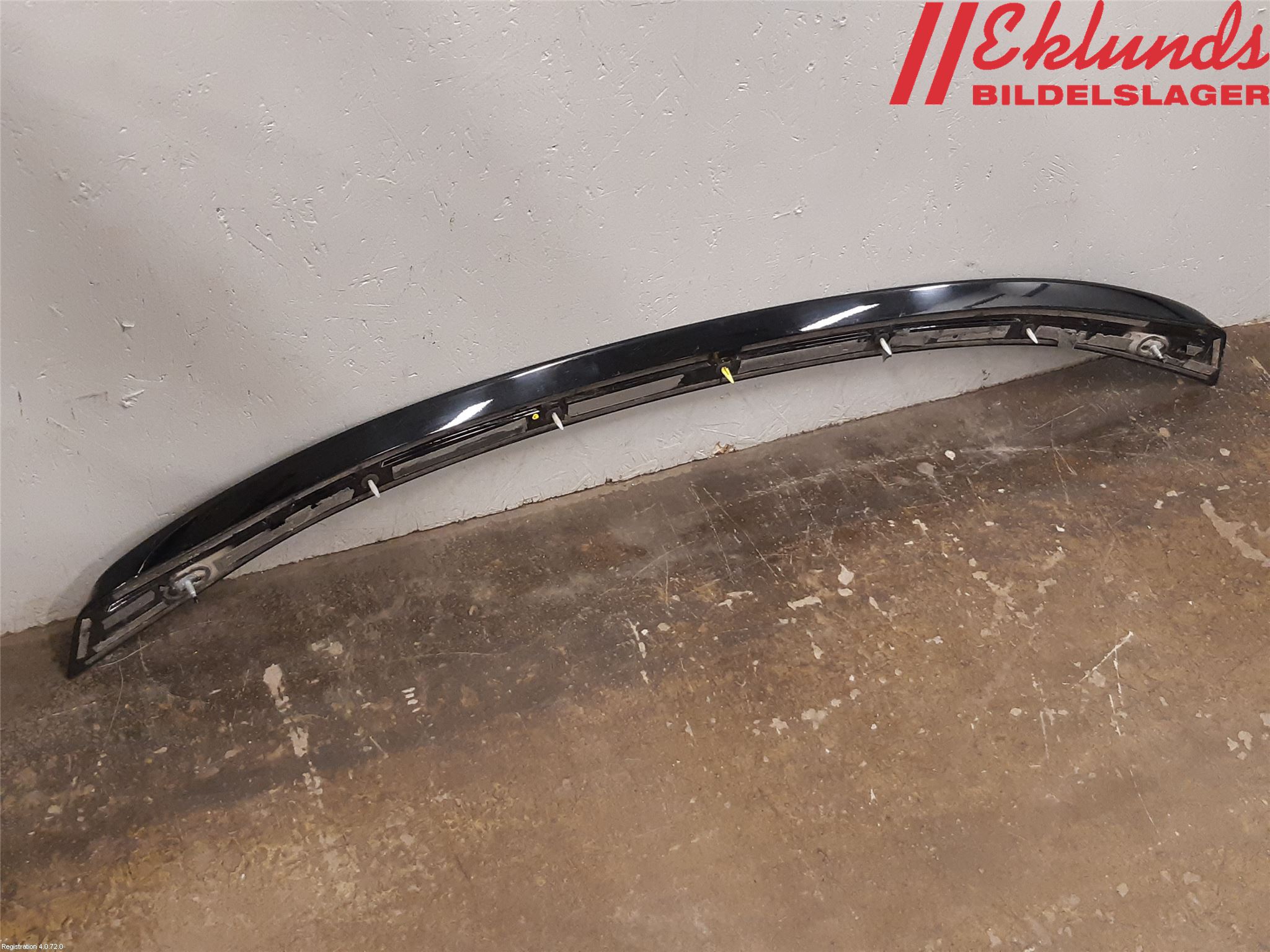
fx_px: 954
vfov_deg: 53.1
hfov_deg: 67.3
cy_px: 476
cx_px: 635
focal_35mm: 26
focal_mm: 3.93
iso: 250
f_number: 1.7
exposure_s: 1/33
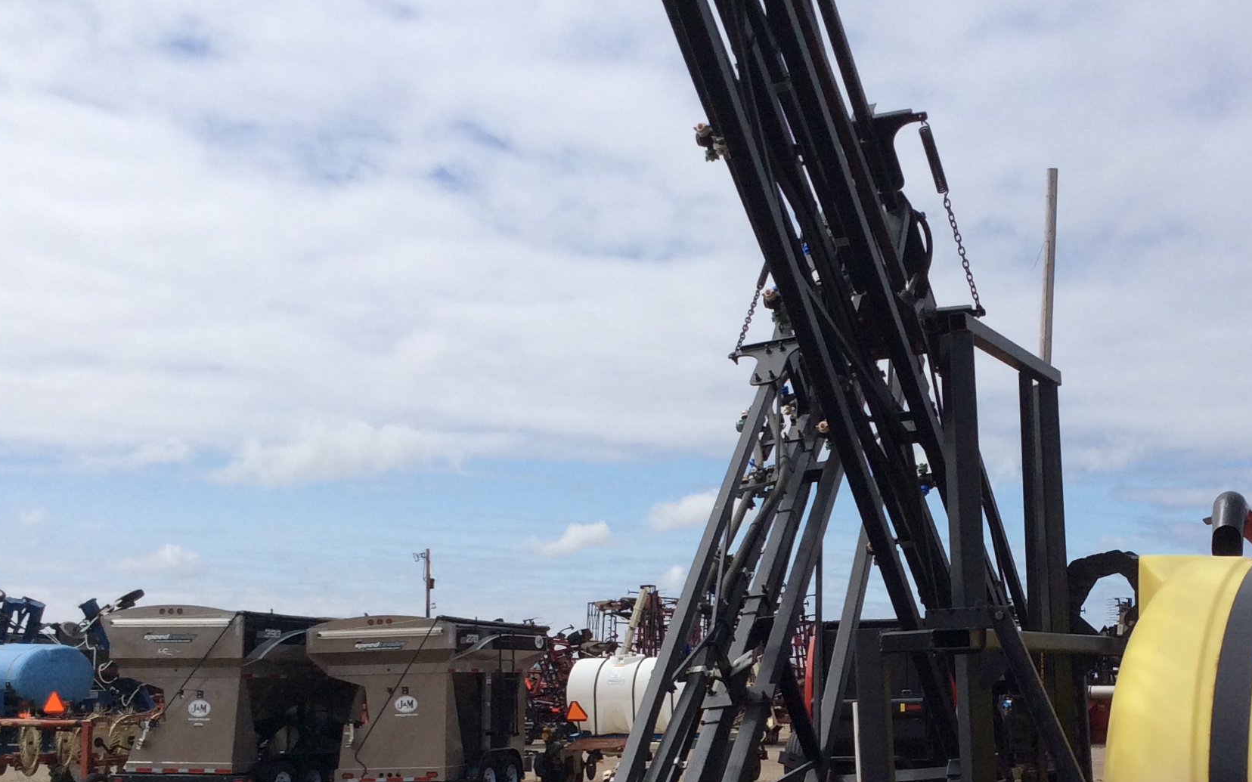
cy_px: 567
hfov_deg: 37.7
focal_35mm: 53
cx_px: 860
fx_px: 1808
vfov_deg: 24.2
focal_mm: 3.3
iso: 32
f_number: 2.4
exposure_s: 1/2725
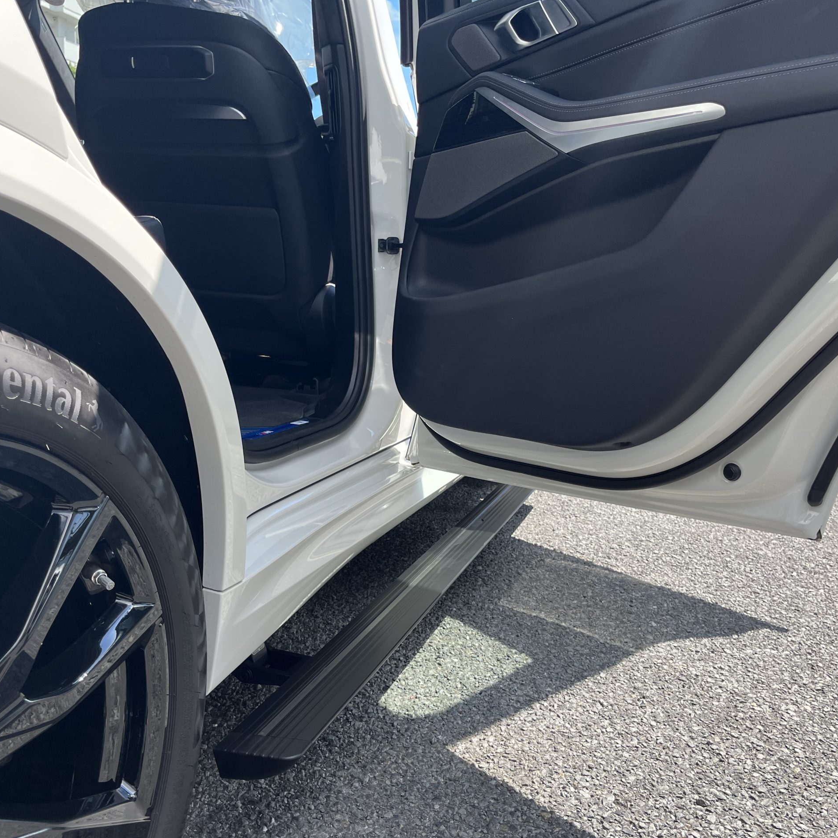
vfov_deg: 52.5
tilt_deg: -11.1
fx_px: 849
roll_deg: -2.7
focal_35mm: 31
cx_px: 398
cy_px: 422
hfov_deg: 52.5
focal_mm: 5.1
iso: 50
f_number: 1.6
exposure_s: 1/878
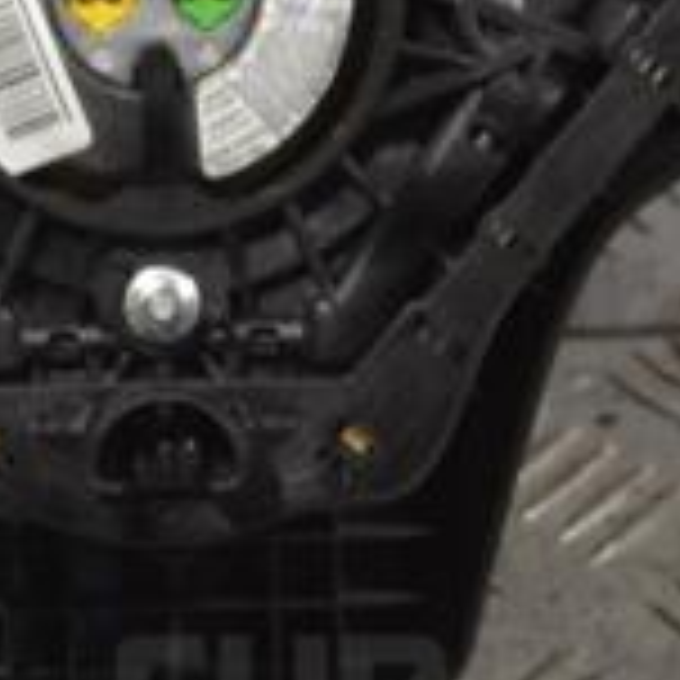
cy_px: 104
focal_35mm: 278
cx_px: 32
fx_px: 6171
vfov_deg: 6.3
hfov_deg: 6.3
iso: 400
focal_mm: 55
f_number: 5.6
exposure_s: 1/60
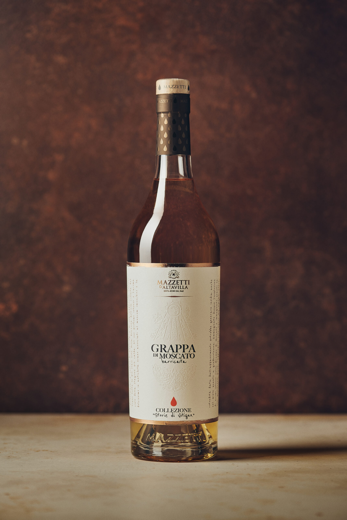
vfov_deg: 19.5
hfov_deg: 13.0
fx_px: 1518
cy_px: 260
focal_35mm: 105
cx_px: 174
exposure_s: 1/160
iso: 64
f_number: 6.3
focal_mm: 105
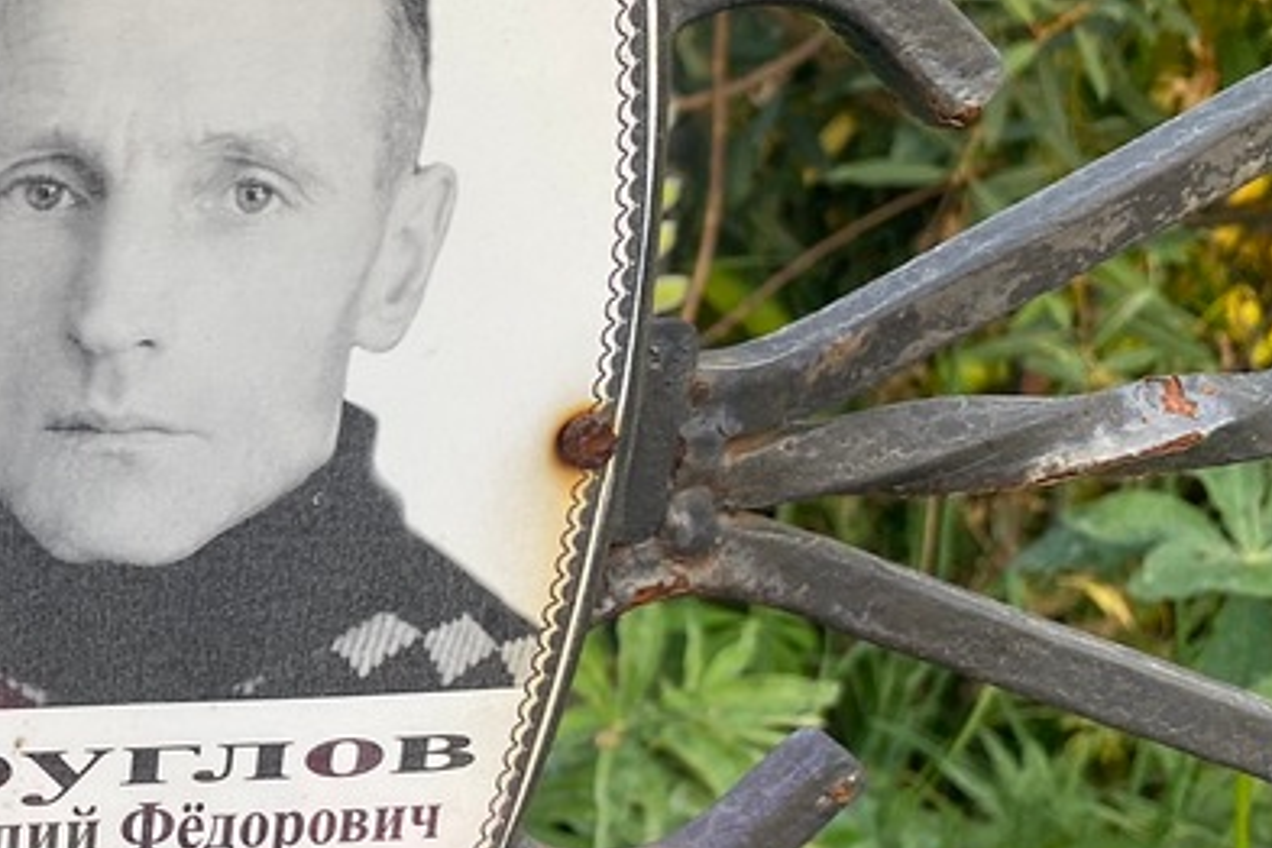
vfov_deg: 24.6
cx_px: -13
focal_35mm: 55
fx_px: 1943
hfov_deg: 33.1
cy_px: 518
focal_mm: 4.25
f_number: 1.8
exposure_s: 1/164
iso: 32
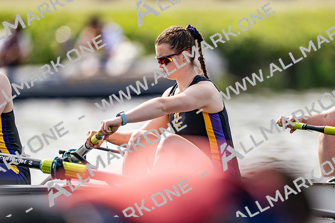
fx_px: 5799
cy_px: 114
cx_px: 169
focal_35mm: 623
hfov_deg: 3.3
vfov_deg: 2.2
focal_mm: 600
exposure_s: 1/2500
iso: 450
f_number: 4
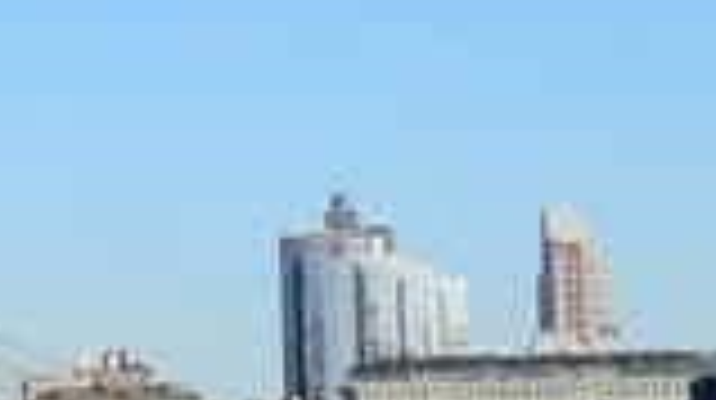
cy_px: 274
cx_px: -1333
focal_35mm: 267
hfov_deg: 7.3
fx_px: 5063
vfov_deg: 4.5
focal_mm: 6.7
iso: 160
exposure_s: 1/1000
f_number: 4
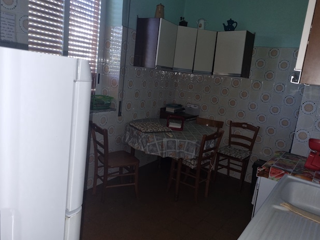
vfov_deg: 51.4
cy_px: 118
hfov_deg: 65.3
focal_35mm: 27
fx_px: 250
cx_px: 166
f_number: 1.8
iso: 640
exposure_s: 1/33
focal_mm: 5.4
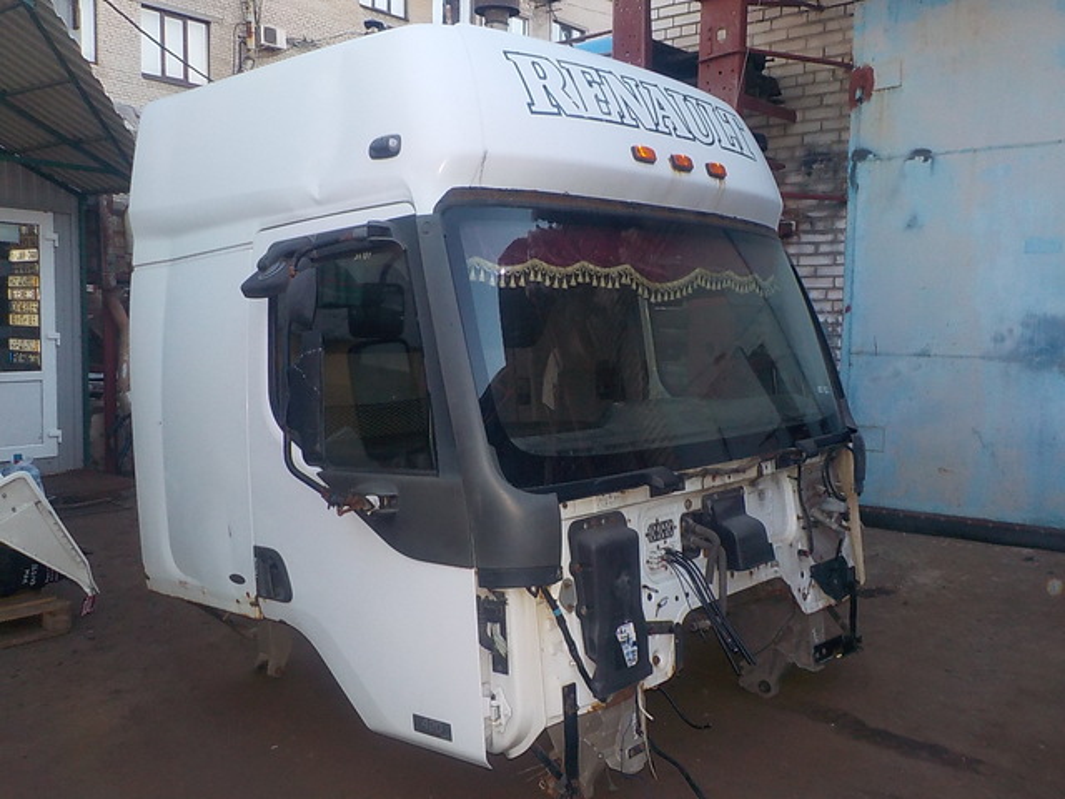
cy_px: 400
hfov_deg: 60.0
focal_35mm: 30
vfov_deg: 46.8
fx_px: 923
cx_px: 532
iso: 250
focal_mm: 4.1
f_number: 3.3
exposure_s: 1/30
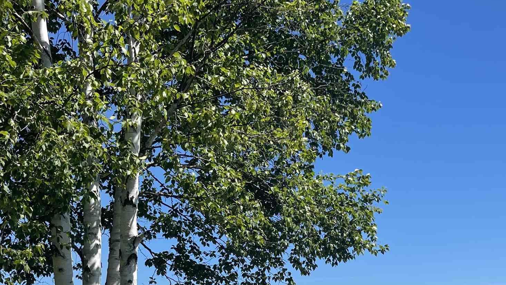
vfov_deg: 20.7
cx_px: 309
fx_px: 765
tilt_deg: +8.5
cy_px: 254
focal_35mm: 57
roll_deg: +1.3
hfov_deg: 36.4
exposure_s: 1/3257
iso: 32
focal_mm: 5.1
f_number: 1.6
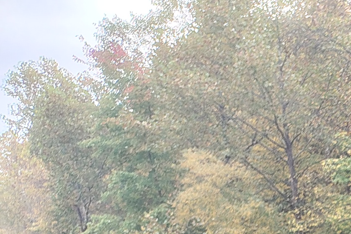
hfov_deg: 12.8
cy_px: 595
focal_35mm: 122
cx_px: 844
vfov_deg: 9.7
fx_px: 1190
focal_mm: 5.56
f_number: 1.8
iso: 103
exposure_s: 1/111
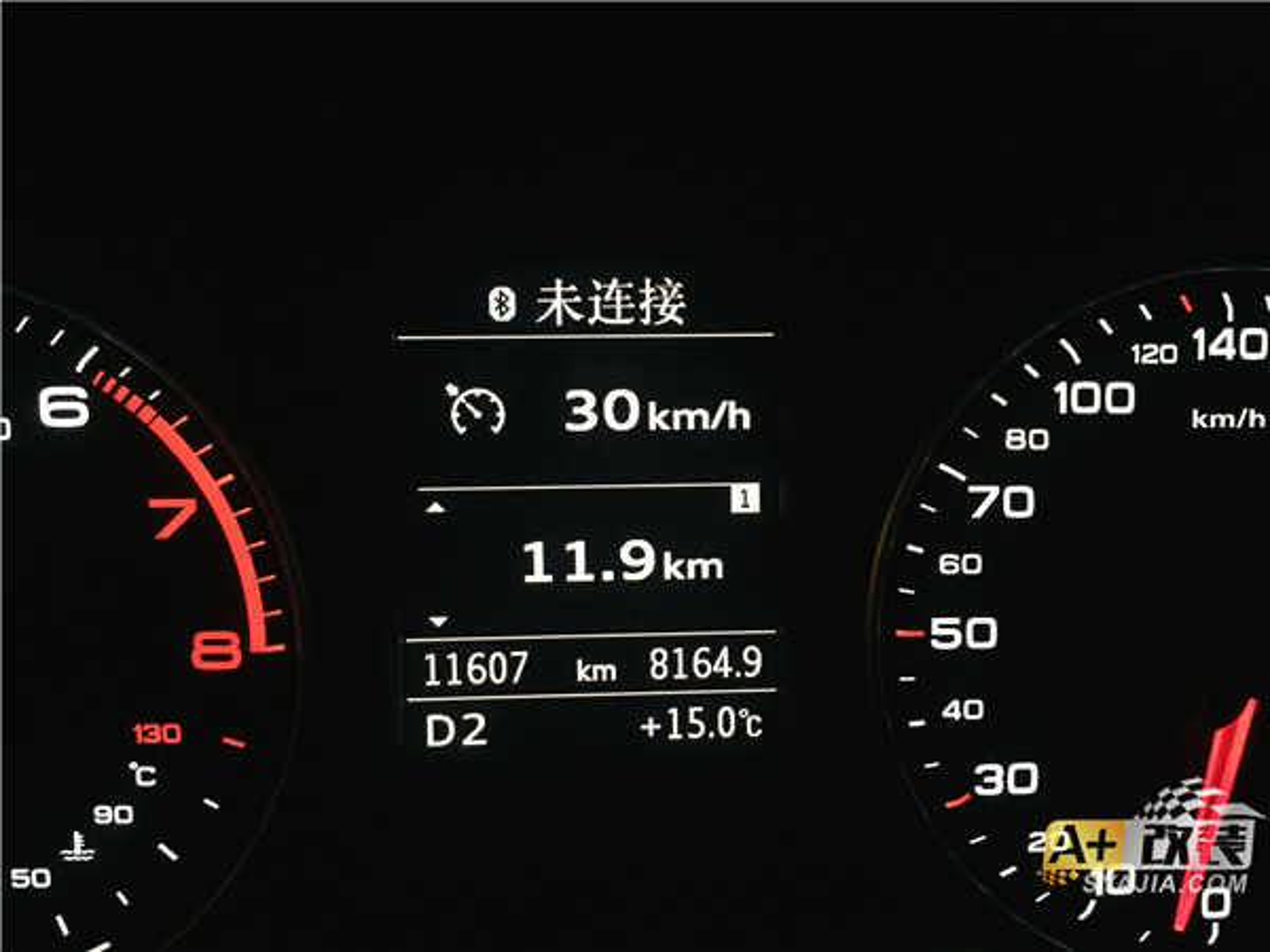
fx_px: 1064
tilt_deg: -30.9
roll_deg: -0.4
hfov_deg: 61.7
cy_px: 476
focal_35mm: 29
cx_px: 635
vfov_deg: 48.2
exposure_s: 1/30
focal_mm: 4.15
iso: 160
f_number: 2.2
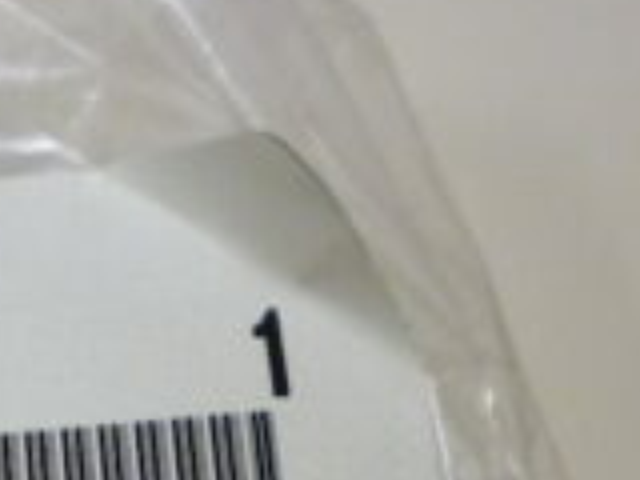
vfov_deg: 13.1
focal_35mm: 109
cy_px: 648
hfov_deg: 17.2
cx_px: -144
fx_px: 2015
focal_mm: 5.2
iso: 250
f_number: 3.3
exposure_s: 1/30
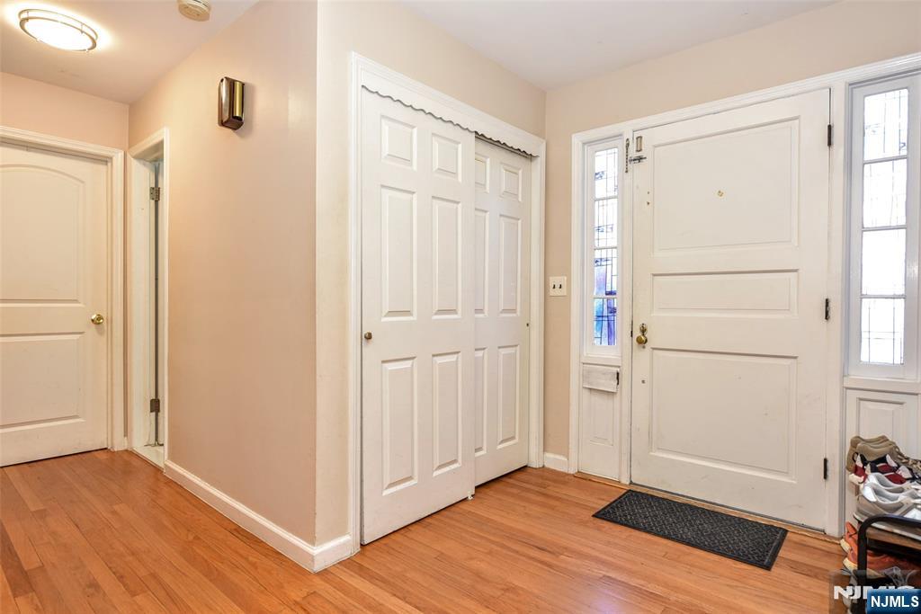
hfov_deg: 84.0
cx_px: 460
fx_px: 512
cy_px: 307
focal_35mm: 20
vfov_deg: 61.9
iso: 800
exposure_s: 1/60
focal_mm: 20
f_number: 4
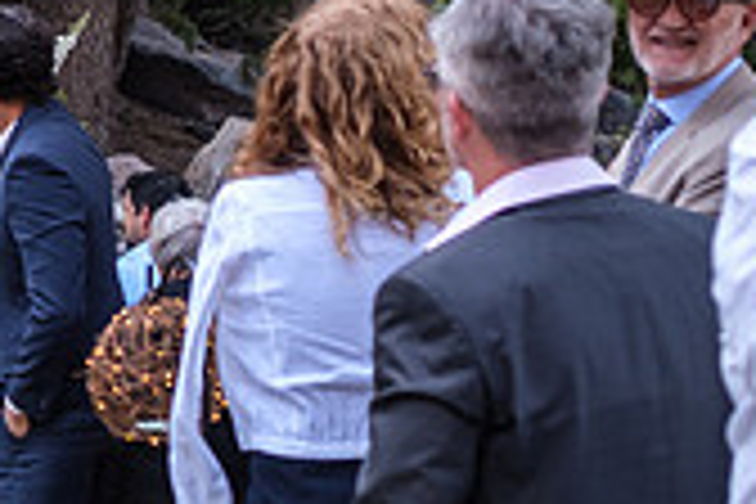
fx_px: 2541
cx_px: -428
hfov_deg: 15.4
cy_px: 83
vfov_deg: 11.3
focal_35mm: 121
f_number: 2.5
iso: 160
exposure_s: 1/80
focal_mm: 23
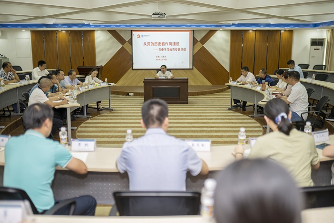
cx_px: 167
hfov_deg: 54.5
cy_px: 112
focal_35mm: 35
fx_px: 325
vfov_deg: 37.8
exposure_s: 1/100
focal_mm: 35
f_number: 1.8
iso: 64
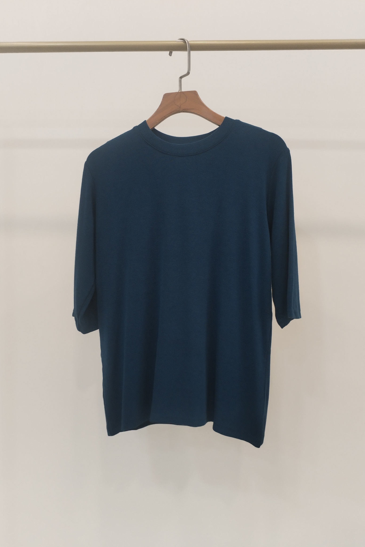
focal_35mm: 31
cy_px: 272
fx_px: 471
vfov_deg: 60.3
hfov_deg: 42.3
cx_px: 182
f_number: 1.8
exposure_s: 1/60
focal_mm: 4.75
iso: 311
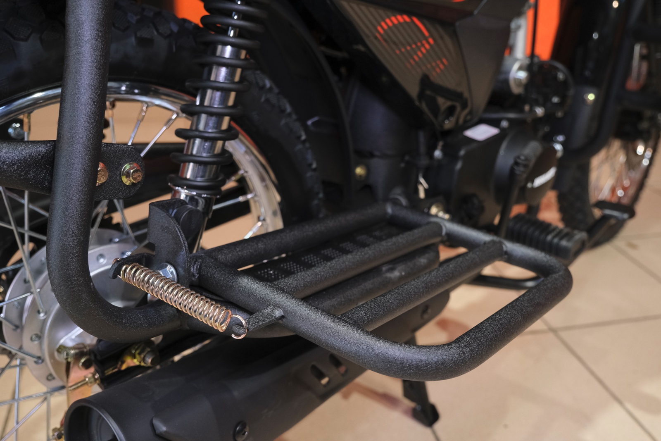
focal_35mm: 33
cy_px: 220
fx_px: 606
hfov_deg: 57.2
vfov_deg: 40.0
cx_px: 330
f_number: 4
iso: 1600
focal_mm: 22.3
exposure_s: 1/125
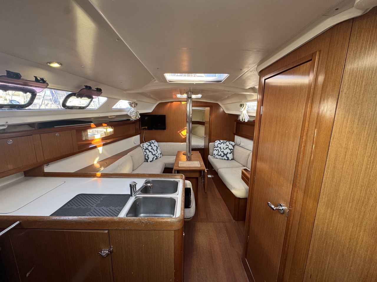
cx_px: 188
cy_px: 141
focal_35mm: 14
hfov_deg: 102.1
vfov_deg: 85.7
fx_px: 152
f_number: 2.2
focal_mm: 2.22
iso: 160
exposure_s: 1/99
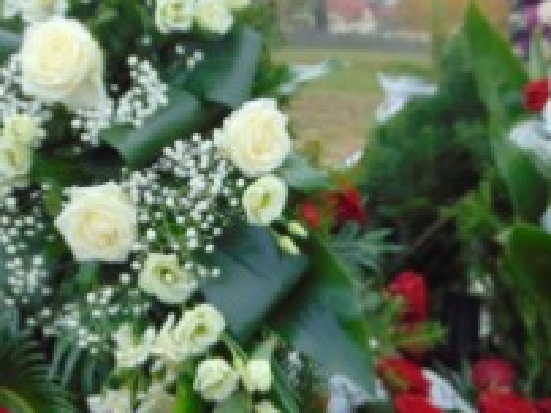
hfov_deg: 24.7
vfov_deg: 18.0
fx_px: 1257
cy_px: 451
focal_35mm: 79
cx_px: 282
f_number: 3
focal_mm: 4.5
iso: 80
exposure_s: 1/250
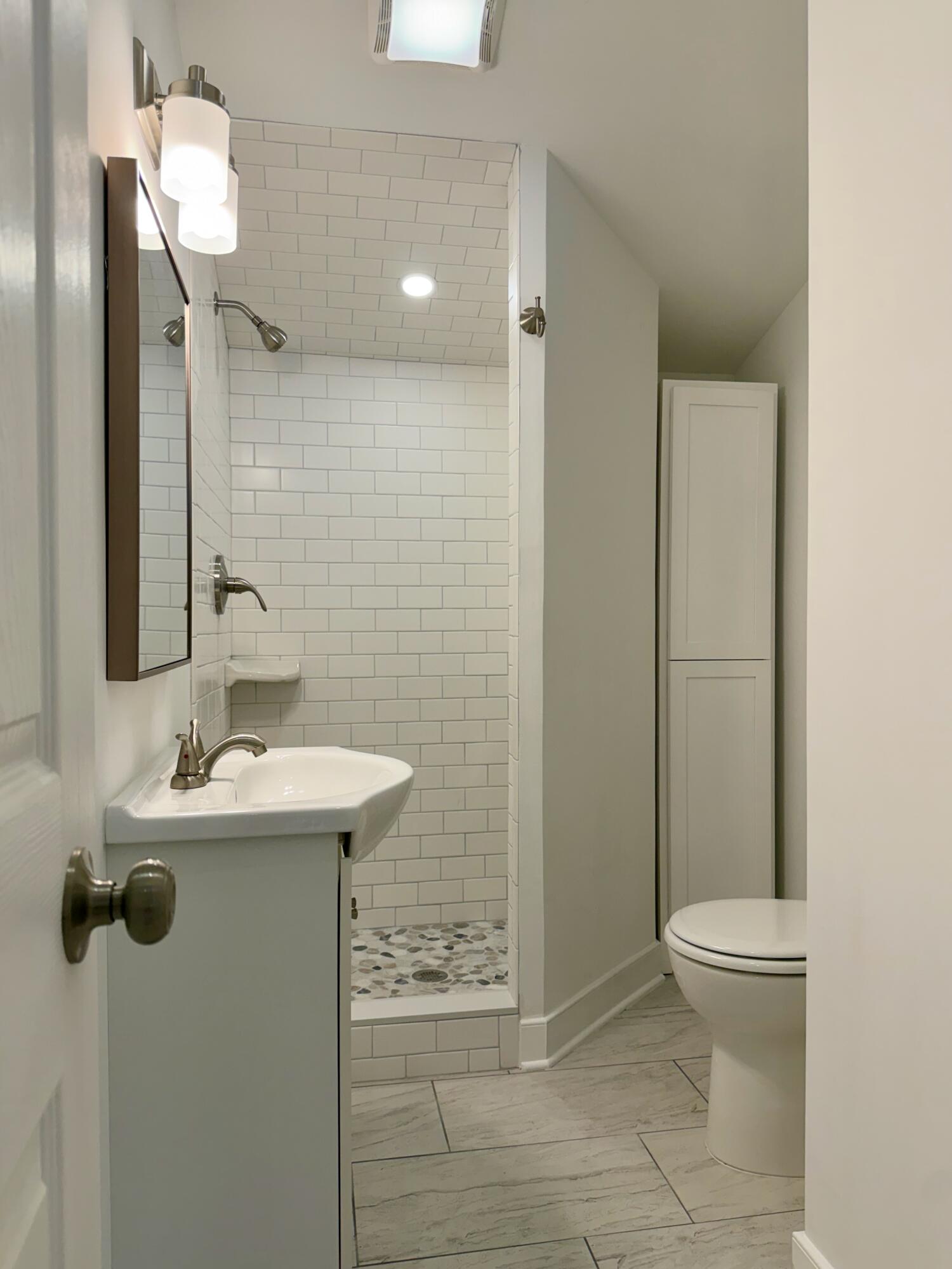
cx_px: 476
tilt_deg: -0.4
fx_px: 880
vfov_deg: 71.6
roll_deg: -0.7
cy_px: 634
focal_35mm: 24
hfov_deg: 56.8
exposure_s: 1/256
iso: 80
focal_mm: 6.76
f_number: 1.78
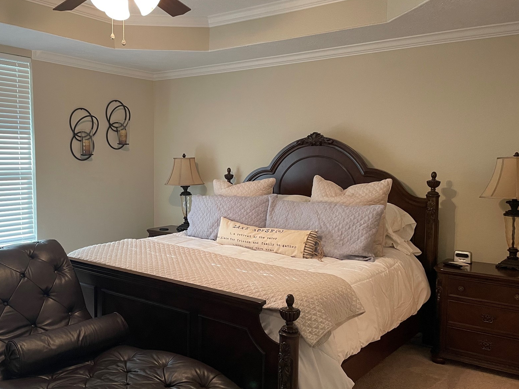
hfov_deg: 53.2
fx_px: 510
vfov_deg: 41.8
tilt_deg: -4.1
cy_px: 197
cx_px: 189
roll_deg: +0.3
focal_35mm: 34
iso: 200
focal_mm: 4.2
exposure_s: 1/60
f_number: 1.6
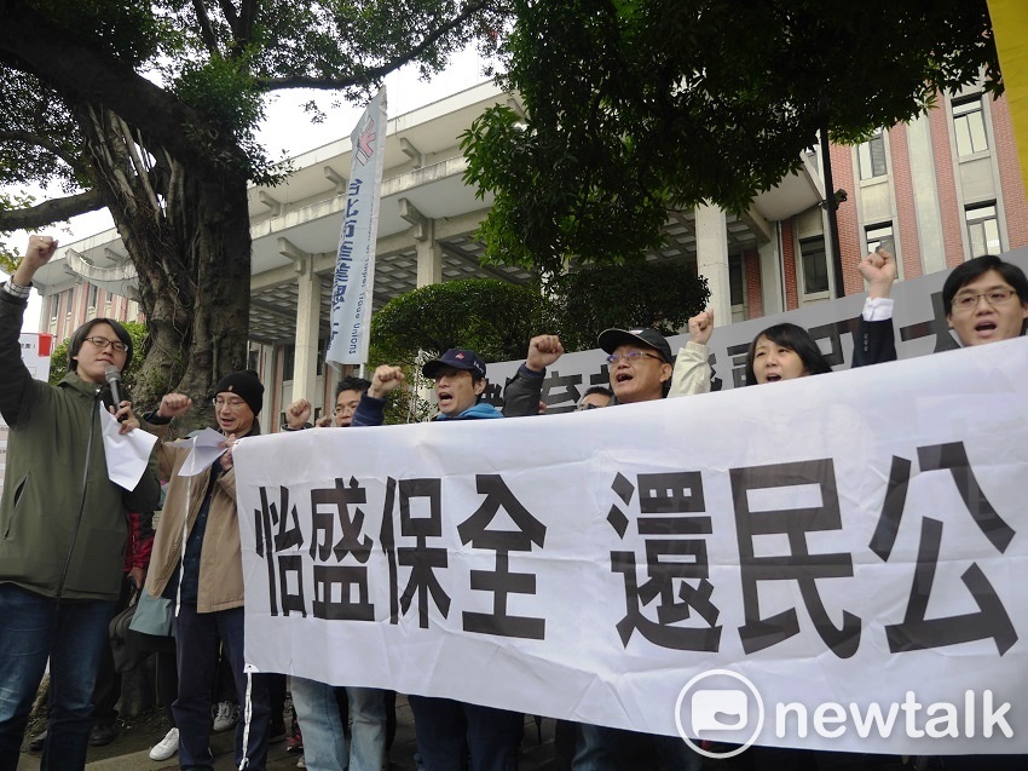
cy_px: 386
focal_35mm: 24
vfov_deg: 56.8
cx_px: 514
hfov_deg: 71.6
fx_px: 713
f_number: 2.8
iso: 200
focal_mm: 12
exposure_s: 1/100
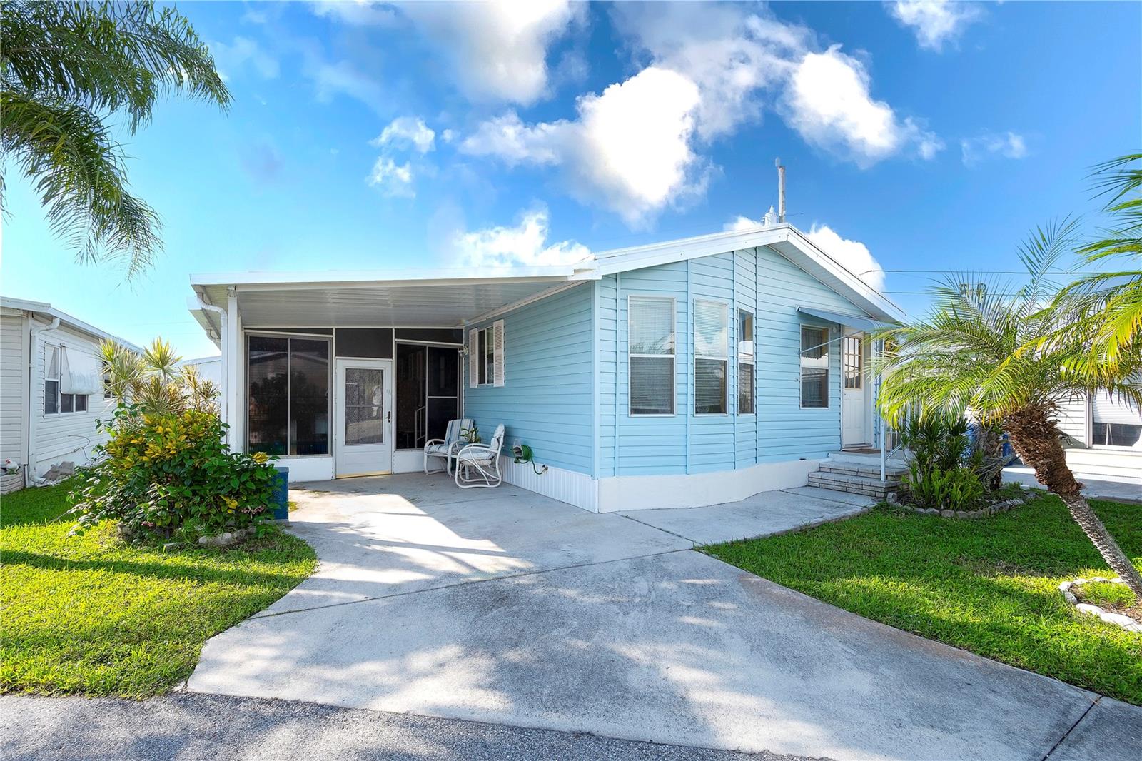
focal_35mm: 15
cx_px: 571
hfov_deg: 100.4
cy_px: 380
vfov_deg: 77.3
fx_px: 476
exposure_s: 1/250
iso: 200
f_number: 8
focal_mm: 10
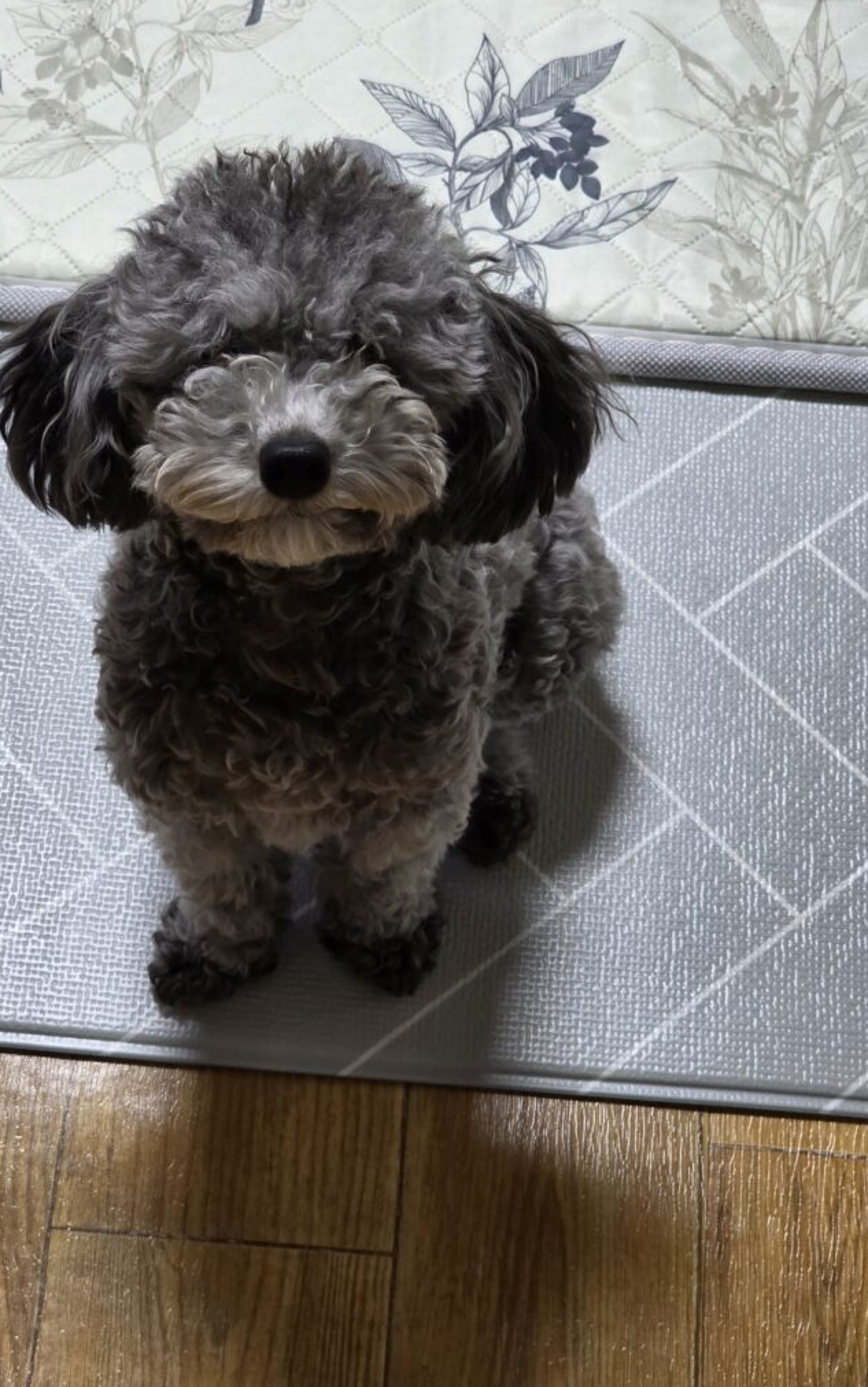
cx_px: 343
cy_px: 692
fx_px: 2799
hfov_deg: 17.6
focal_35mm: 74
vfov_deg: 27.8
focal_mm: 7.9
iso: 320
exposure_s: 1/60
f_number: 2.4
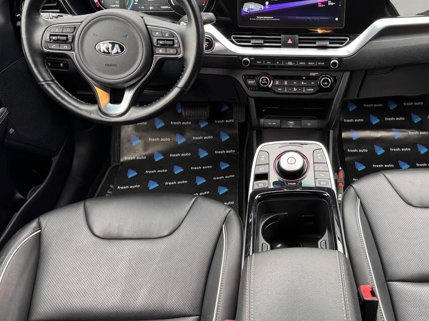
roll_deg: +0.6
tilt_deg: -35.5
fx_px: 421
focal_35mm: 34
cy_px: 111
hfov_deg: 52.7
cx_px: 295
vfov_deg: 41.3
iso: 200
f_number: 1.78
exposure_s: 1/112
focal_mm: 6.76
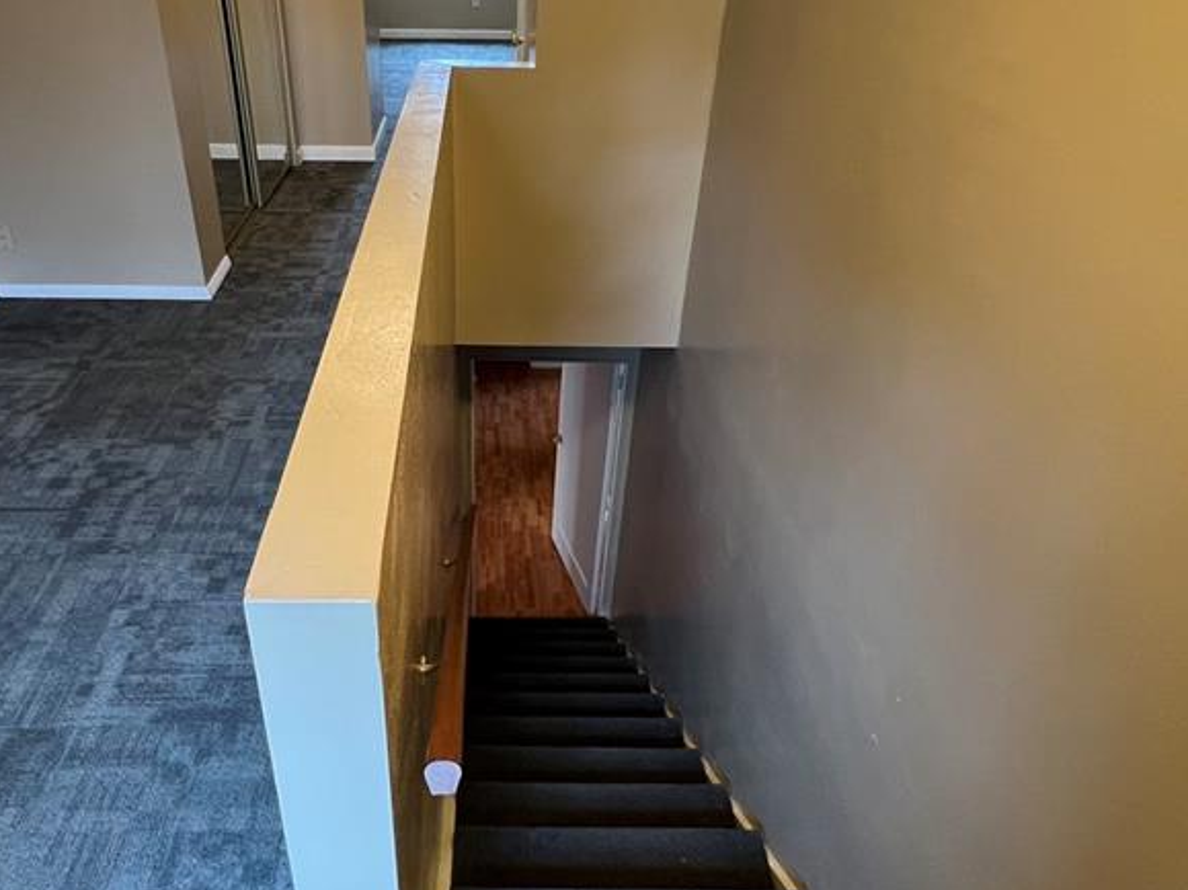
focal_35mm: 23
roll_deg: -1.1
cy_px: 357
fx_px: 789
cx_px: 503
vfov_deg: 58.4
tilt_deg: -30.5
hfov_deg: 73.5
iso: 320
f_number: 1.8
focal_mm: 1.57
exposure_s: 1/60
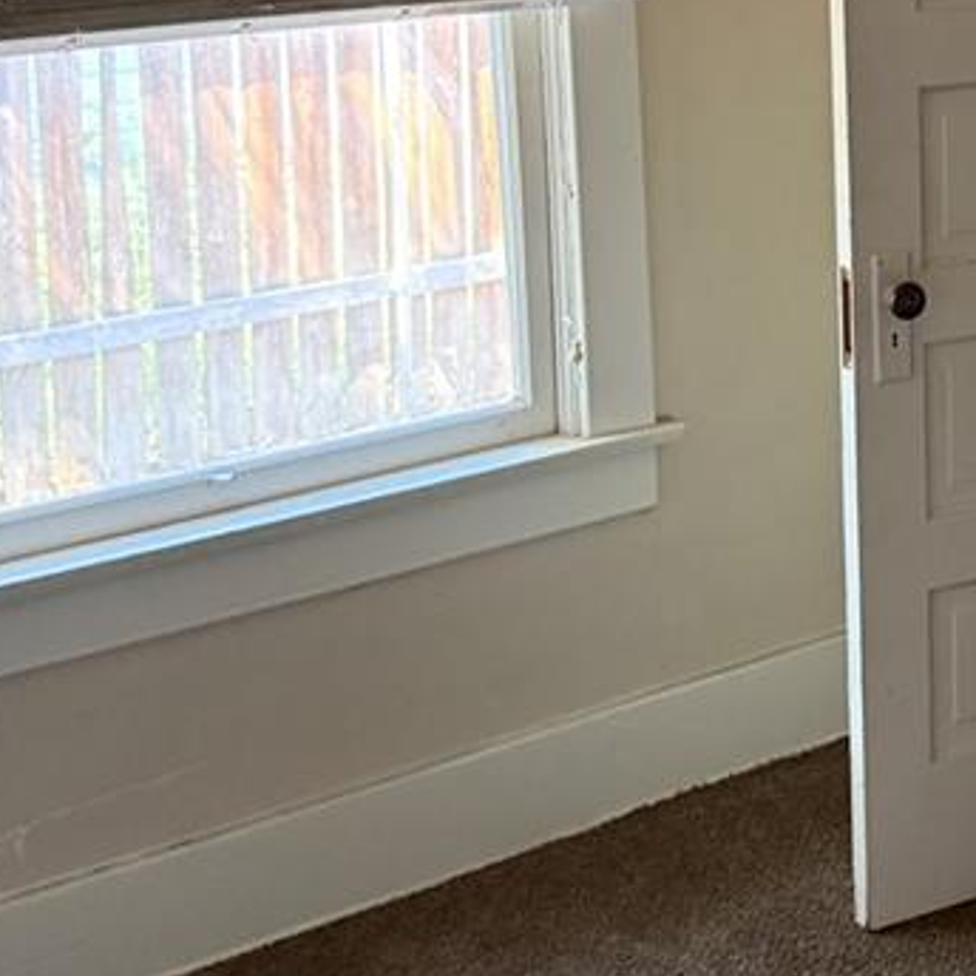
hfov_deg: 21.7
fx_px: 2361
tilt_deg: -13.4
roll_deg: -0.8
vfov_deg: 23.1
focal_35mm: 74
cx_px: 1166
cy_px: 230
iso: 800
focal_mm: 6.76
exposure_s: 1/52
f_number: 1.78
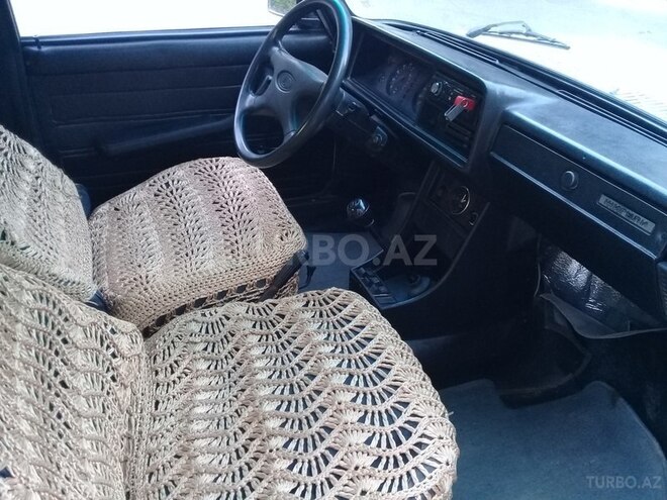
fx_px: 597
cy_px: 250
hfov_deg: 58.4
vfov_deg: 45.4
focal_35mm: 31
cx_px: 334
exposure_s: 1/33
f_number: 2.2
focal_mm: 3.3
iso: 160
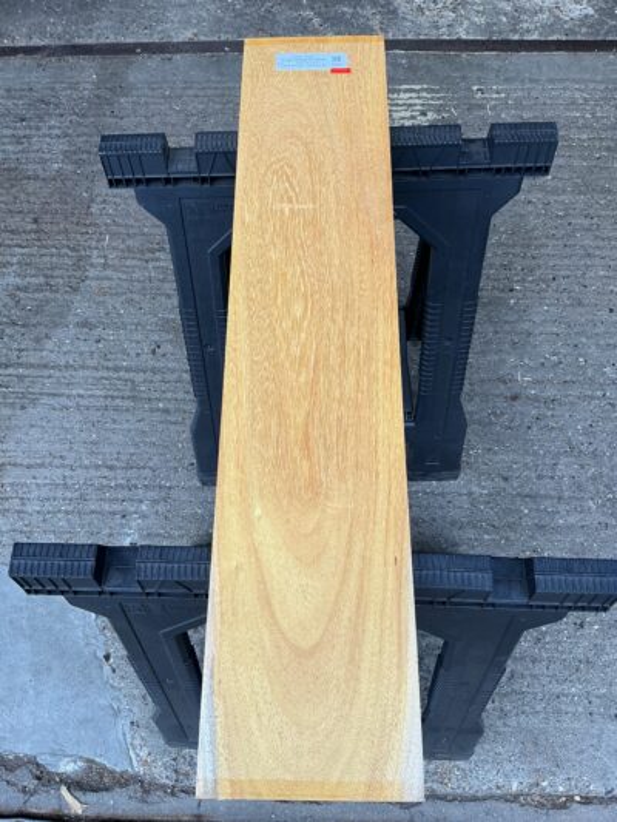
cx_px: 308
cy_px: 411
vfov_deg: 61.6
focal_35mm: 29
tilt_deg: -66.4
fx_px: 689
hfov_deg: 48.2
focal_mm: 3
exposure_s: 1/100
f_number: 1.8
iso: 16
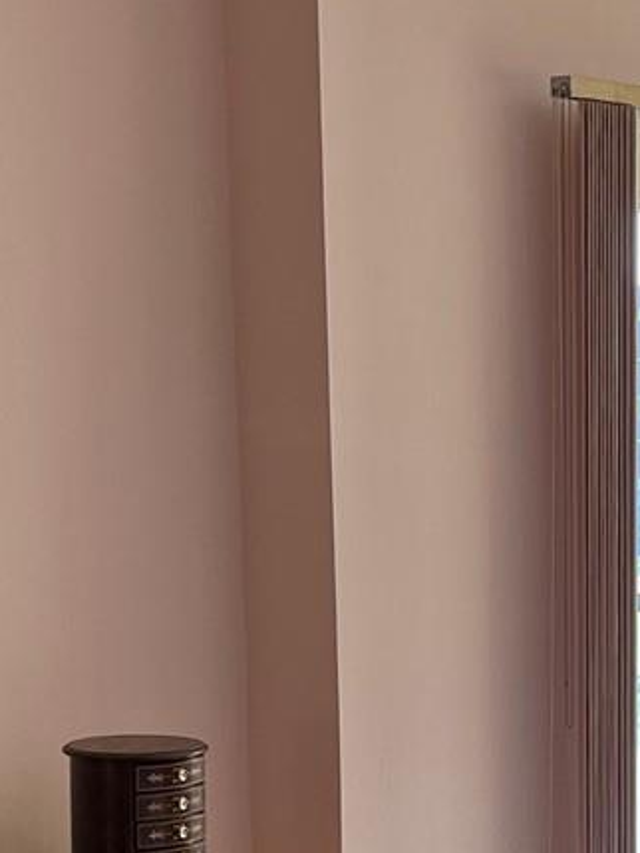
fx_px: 2390
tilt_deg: -10.2
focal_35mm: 97
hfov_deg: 15.1
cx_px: 600
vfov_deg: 19.6
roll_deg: +0.3
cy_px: 853
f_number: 1.6
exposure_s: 1/120
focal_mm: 5.1
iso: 80
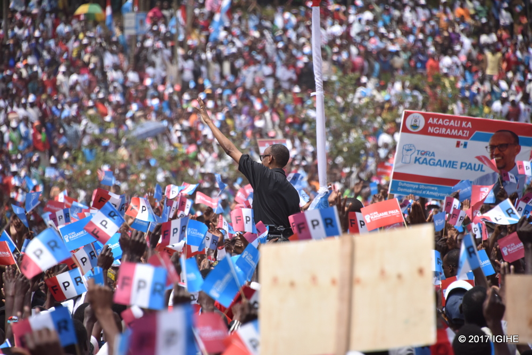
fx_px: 4436
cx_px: 266
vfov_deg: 4.6
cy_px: 178
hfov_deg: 6.9
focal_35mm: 300
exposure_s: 1/2000
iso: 500
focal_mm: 300
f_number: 6.3
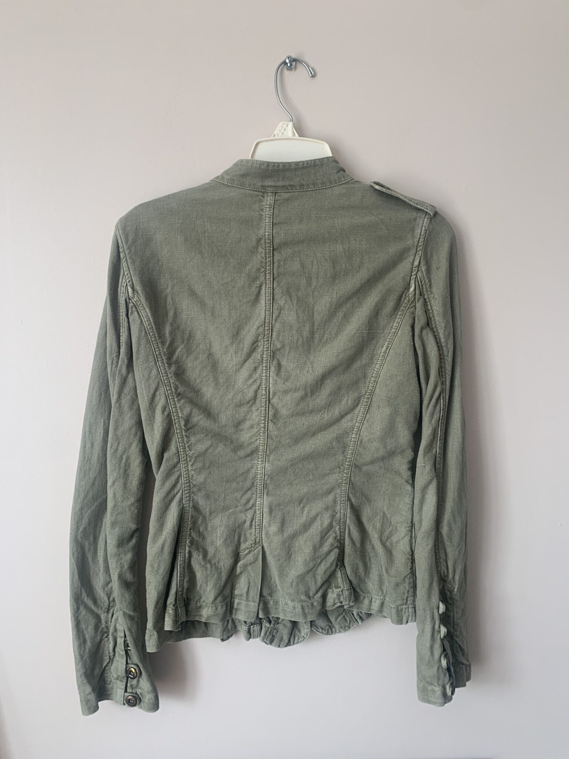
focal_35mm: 26
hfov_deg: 53.1
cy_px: 380
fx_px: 570
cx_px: 284
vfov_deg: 67.3
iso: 100
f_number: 1.8
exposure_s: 1/102
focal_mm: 4.25
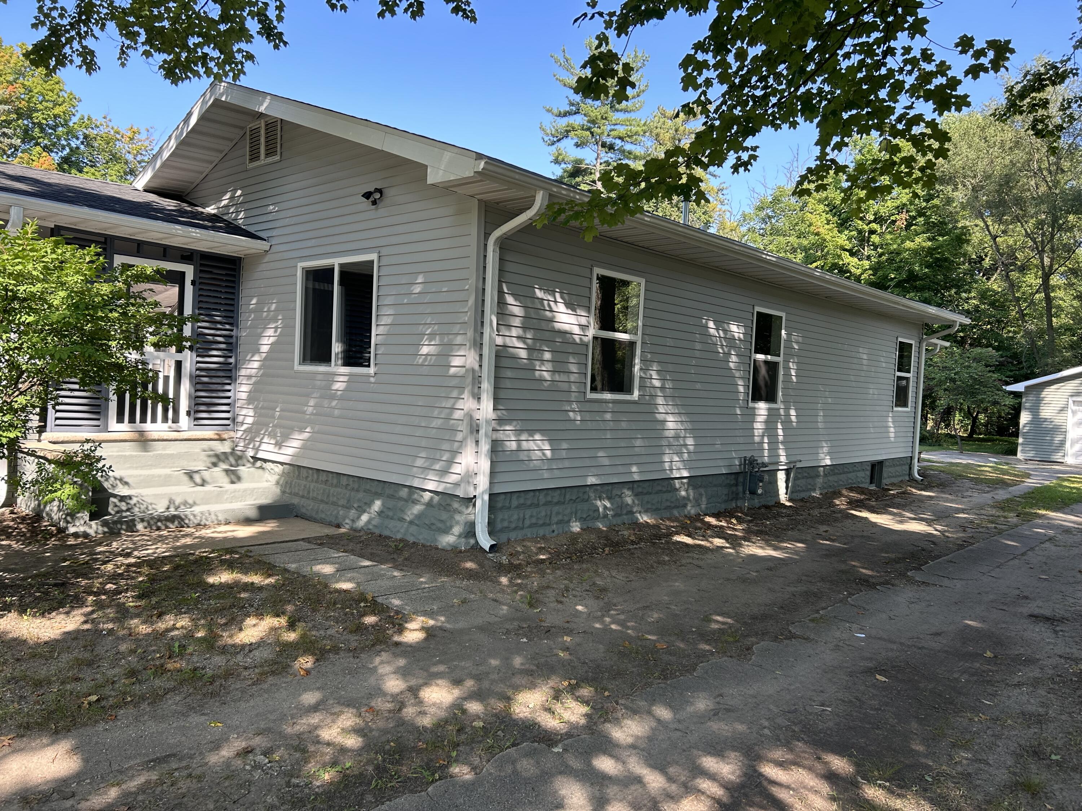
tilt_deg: -1.8
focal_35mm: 26
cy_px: 406
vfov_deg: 53.1
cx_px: 541
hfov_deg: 67.3
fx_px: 813
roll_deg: -2.2
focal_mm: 5.7
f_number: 1.5
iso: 50
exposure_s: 1/539
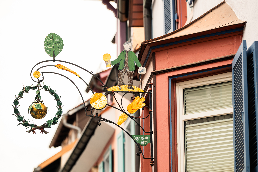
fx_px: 1182
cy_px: 86
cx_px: 129
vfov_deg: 8.3
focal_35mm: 165
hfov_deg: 12.5
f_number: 4.5
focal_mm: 165
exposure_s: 1/320
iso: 125
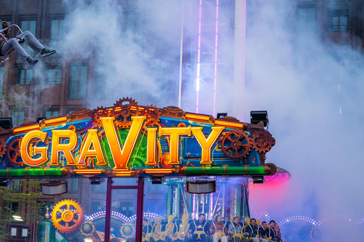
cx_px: 125
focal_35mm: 98
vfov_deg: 13.9
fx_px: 991
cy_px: 158
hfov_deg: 20.8
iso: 1000
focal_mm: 70
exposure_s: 1/1000
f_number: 4
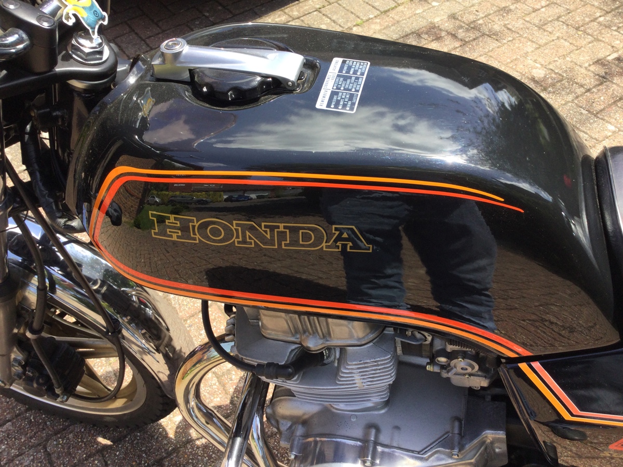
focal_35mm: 31
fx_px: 558
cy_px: 234
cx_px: 312
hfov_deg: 58.4
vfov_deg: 45.4
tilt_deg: -52.7
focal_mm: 3.3
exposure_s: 1/357
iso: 25
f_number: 2.4
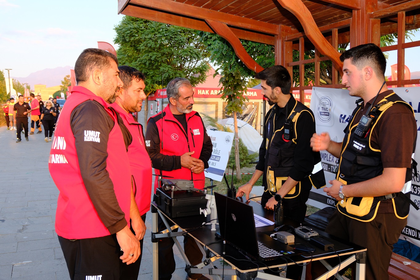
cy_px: 140
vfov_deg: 41.1
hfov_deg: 58.7
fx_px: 373
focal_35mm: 32
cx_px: 210
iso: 500
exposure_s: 1/125
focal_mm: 21.2
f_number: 4
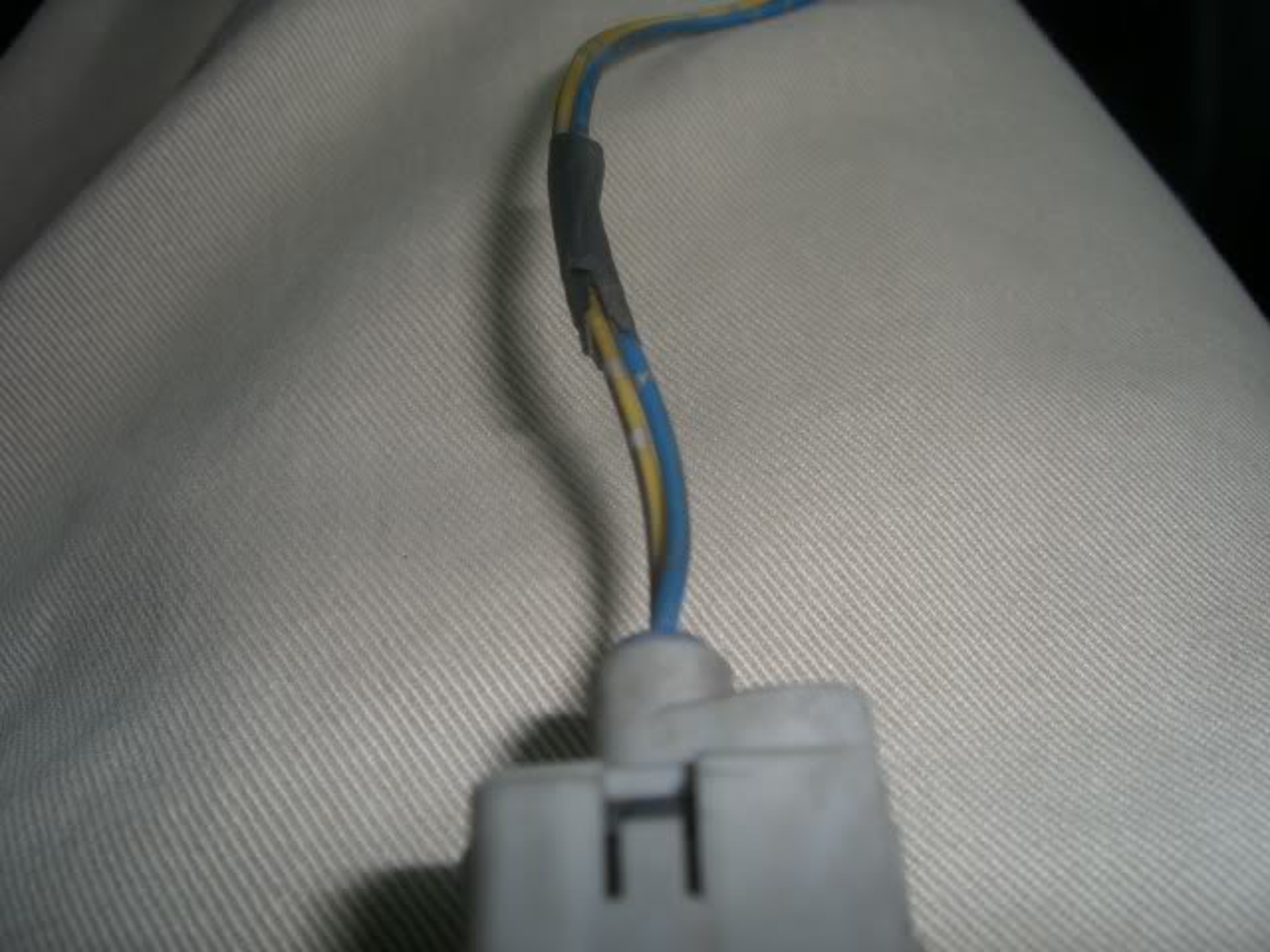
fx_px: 1394
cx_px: 635
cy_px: 476
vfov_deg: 37.7
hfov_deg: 49.0
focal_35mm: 38
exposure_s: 1/60
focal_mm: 6.2
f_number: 4.3
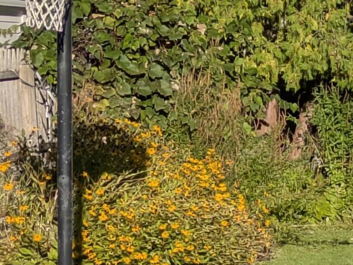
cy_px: 241
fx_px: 2470
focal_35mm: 242
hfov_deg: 7.7
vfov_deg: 6.1
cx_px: 776
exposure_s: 1/3546
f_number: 1.89
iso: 52
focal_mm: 5.43
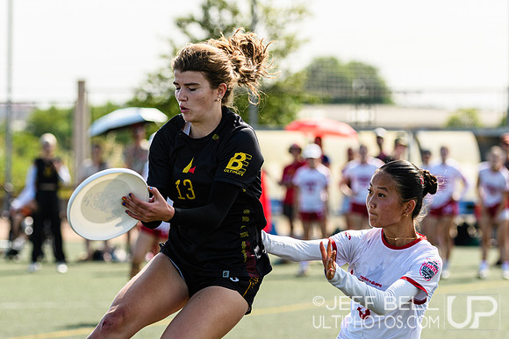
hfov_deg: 8.4
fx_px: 3464
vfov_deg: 5.6
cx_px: 175
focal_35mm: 245
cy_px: 188
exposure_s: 1/1000
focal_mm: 116
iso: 125
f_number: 3.2
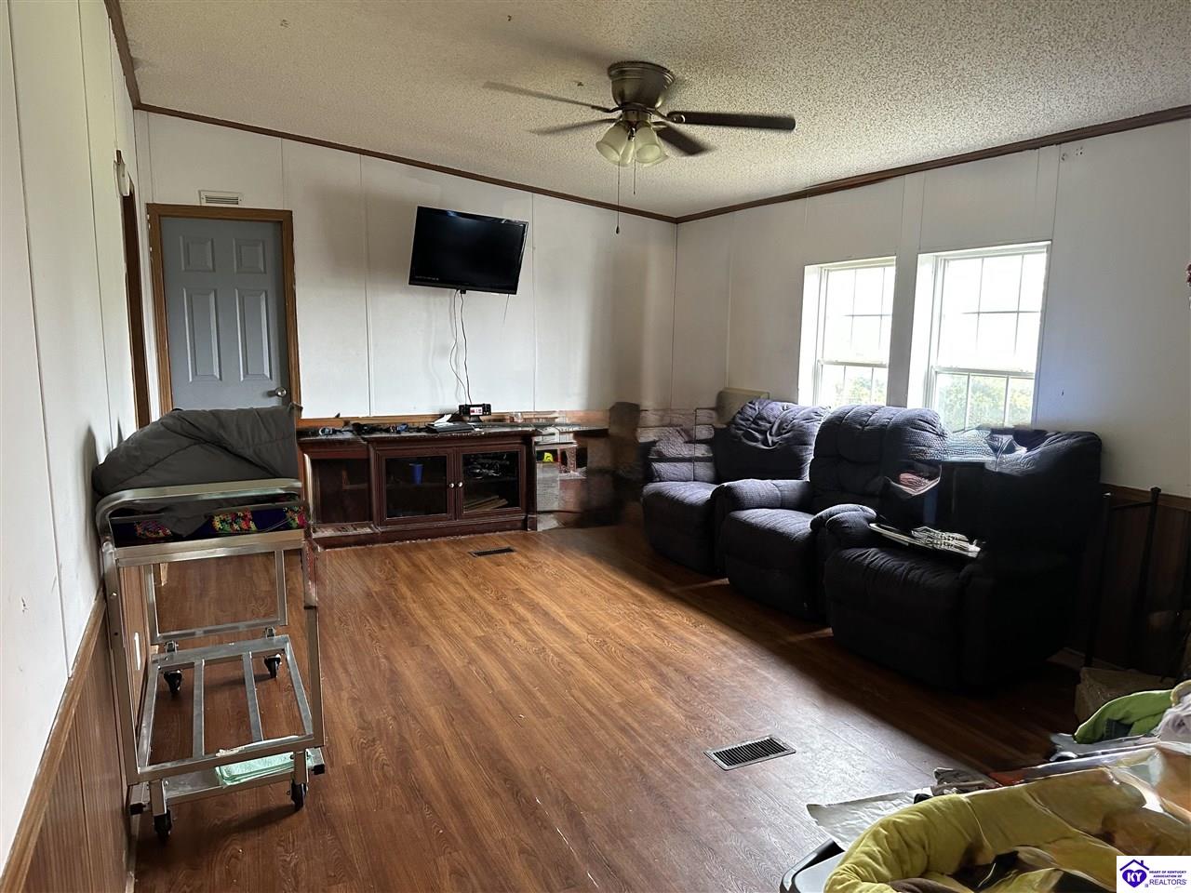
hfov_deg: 71.6
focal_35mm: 24
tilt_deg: -9.0
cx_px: 596
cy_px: 446
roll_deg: -0.7
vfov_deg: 56.8
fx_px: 826
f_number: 1.78
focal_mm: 6.86
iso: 400
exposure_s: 1/60
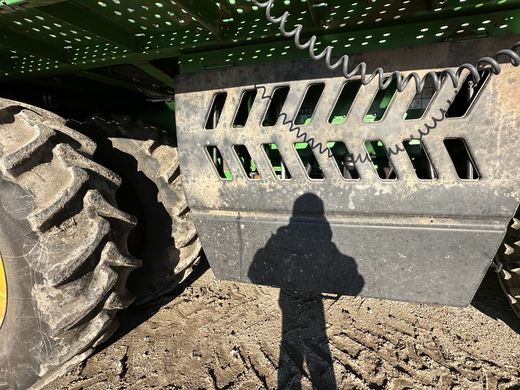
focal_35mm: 17
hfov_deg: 90.7
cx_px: 286
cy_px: 192
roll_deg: +0.3
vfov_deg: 74.7
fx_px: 255
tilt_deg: -7.4
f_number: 2.2
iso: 40
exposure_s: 1/917
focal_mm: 2.22
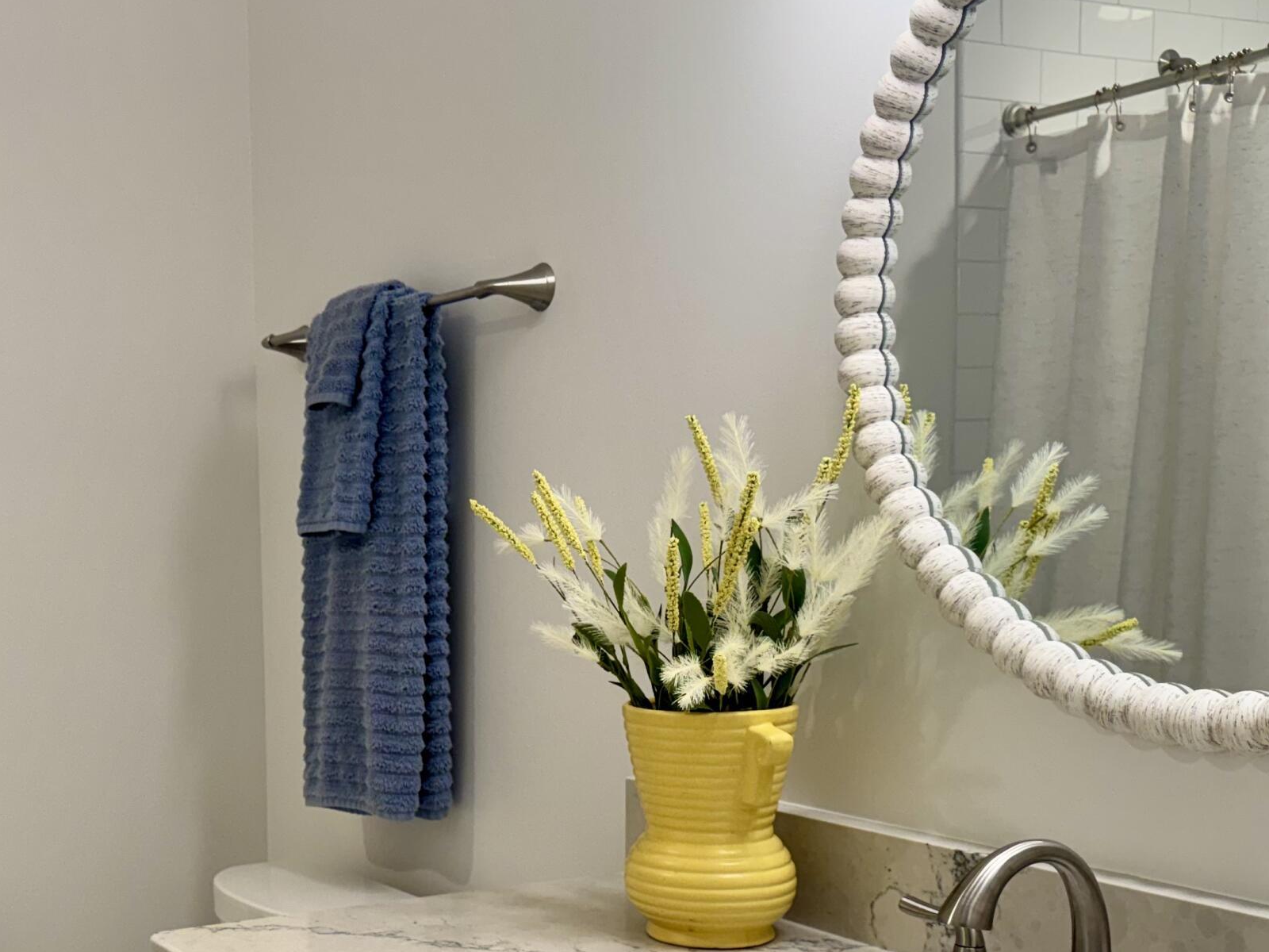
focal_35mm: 45
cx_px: 271
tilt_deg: -7.1
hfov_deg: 40.5
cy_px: 710
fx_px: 1650
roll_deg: +1.0
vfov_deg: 31.6
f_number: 1.78
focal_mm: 6.76
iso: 100
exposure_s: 1/120
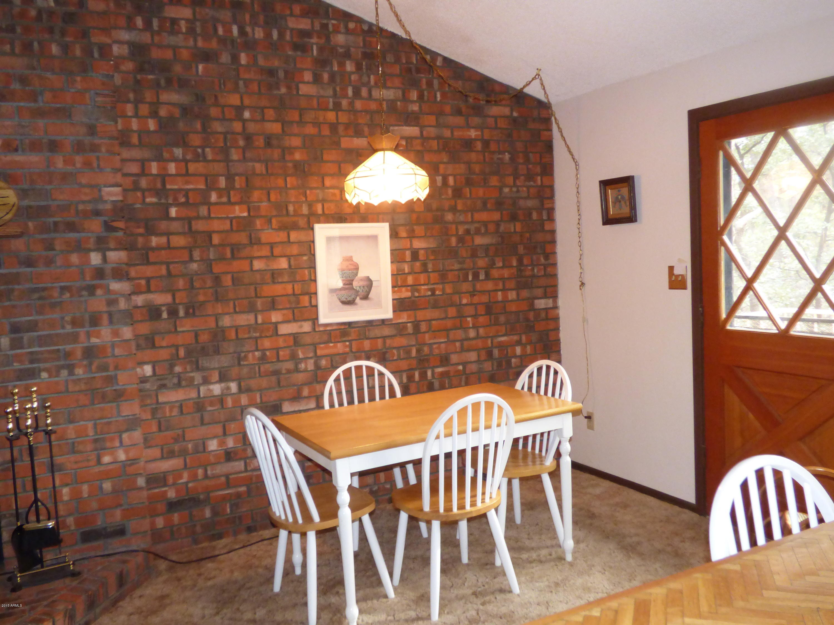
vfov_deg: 46.8
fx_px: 723
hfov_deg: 60.0
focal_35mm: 30
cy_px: 312
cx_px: 417
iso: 800
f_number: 3.3
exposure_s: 1/60
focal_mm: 5.29
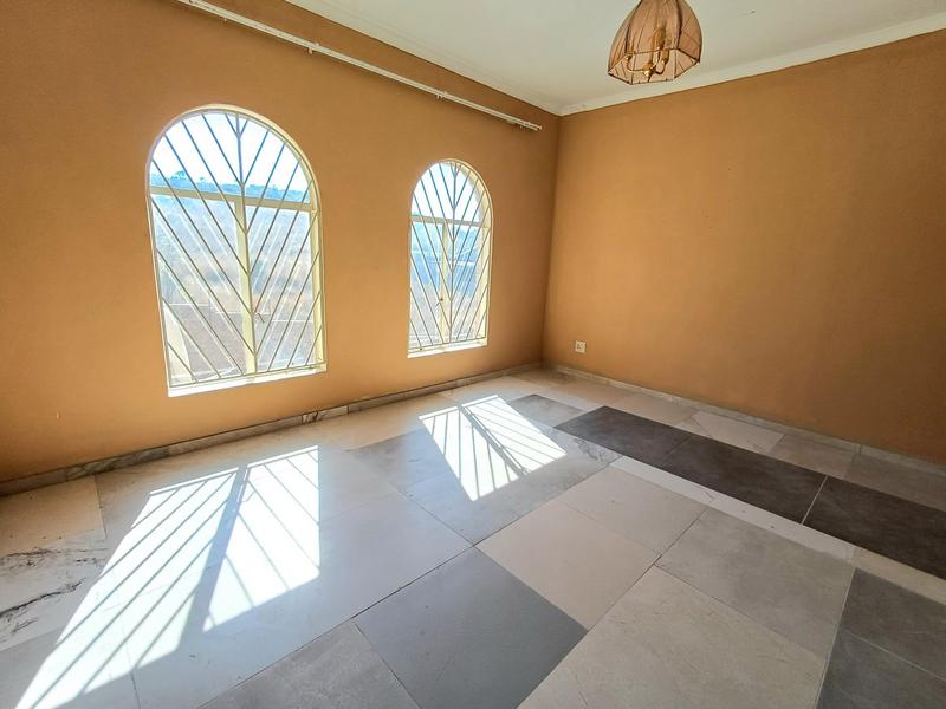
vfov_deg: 78.1
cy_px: 354
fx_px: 437
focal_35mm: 16
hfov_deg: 94.5
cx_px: 473
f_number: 2.2
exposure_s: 1/256
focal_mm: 1.64
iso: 40
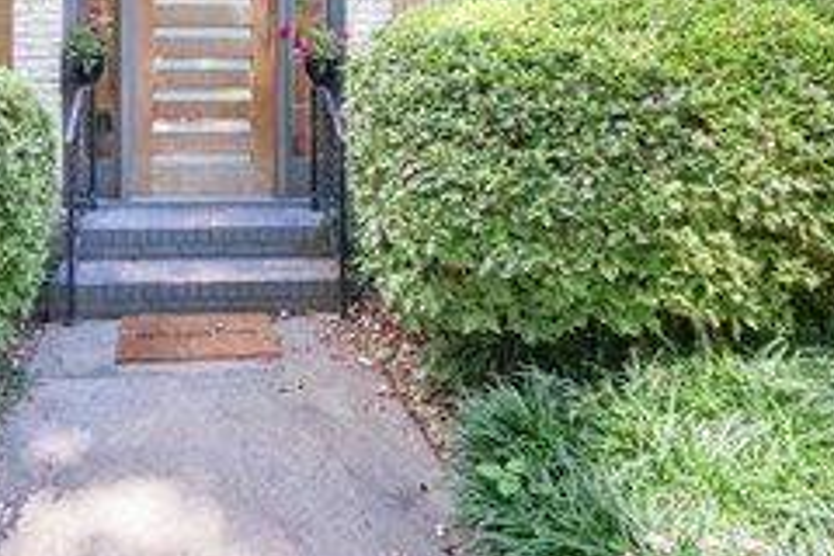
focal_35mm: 28
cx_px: 205
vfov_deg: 42.0
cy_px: 38
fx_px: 649
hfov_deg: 61.7
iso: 100
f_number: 8
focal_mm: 14
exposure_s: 1/8
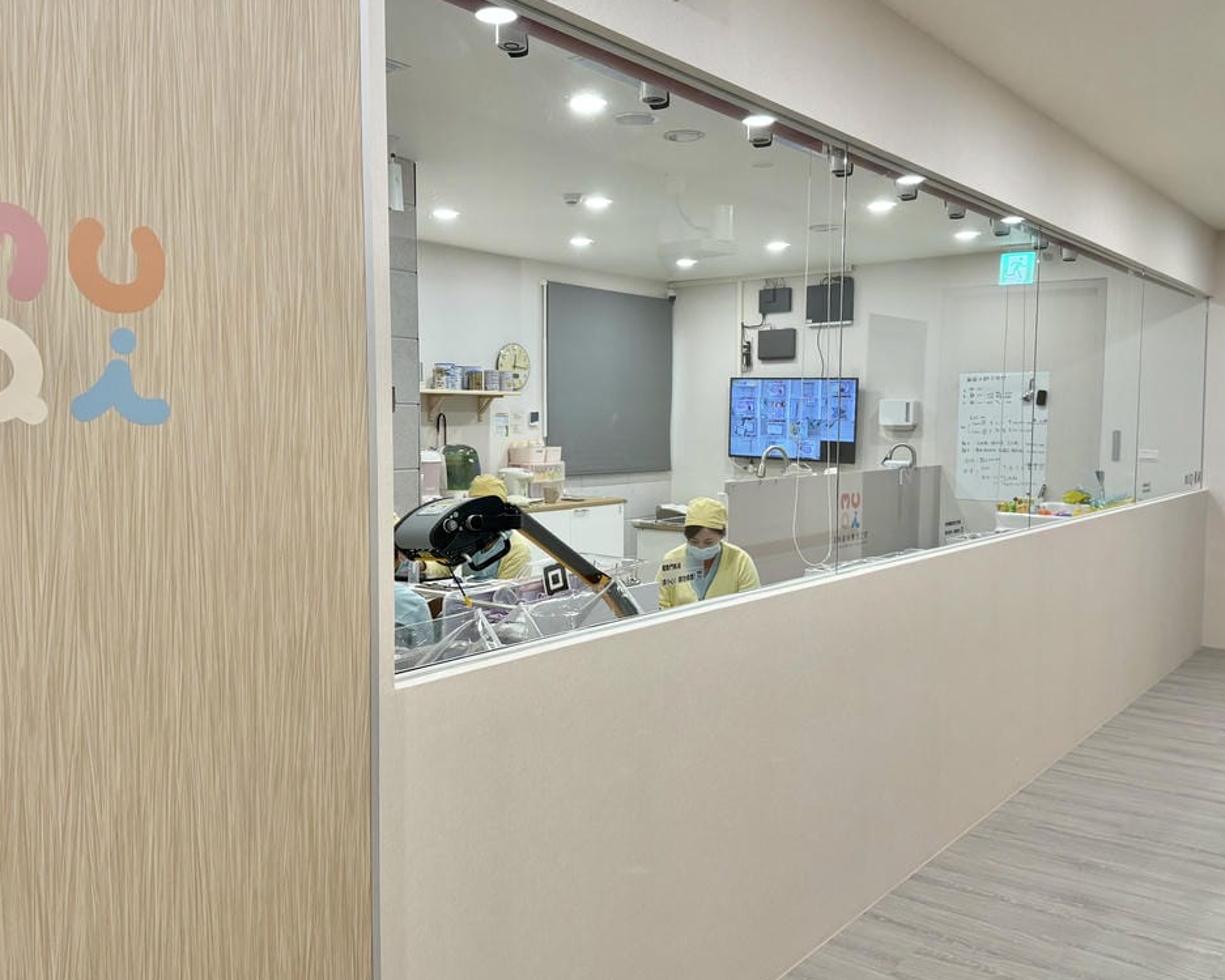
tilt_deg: -3.3
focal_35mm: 30
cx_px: 624
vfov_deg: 48.5
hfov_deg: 58.8
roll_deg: -0.3
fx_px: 1088
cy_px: 489
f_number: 1.78
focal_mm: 6.76
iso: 200
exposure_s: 1/140
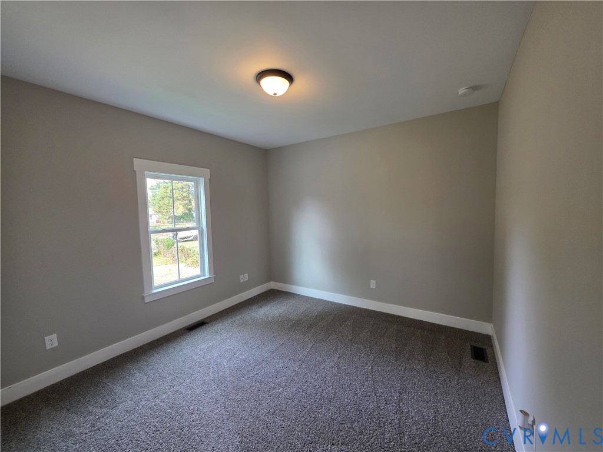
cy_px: 226
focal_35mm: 13
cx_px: 302
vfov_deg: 89.9
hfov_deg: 106.2
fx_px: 226
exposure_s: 1/120
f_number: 1.9
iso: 160
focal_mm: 2.2
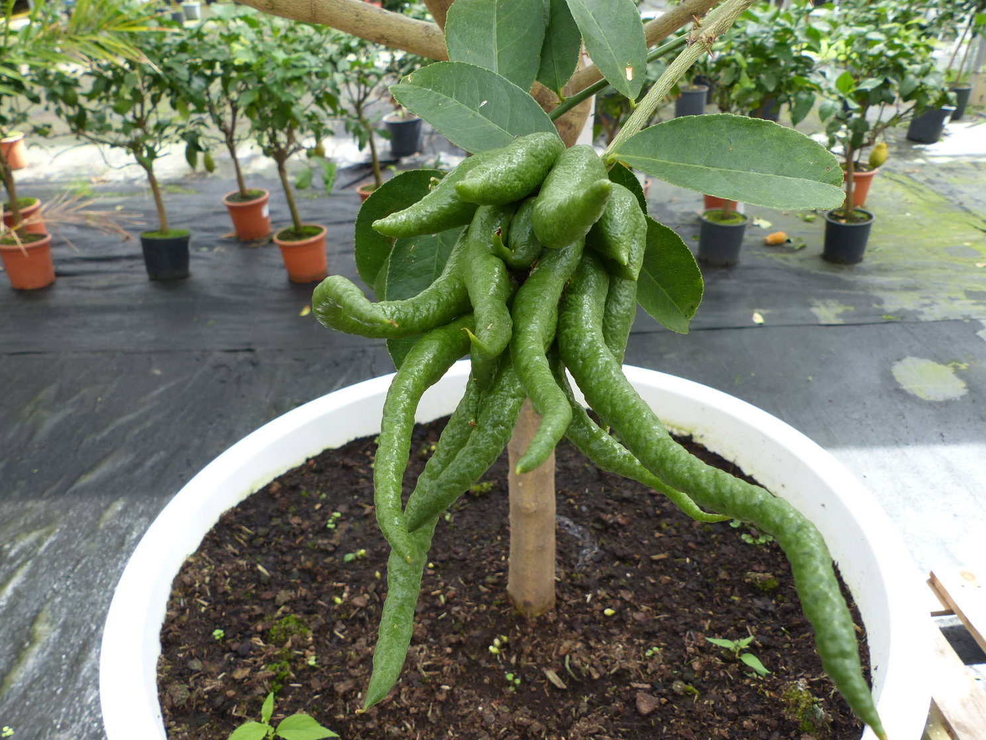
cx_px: 499
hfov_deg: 65.3
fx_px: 769
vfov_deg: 51.3
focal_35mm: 27
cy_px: 399
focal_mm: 4.5
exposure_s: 1/100
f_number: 3.2
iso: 100
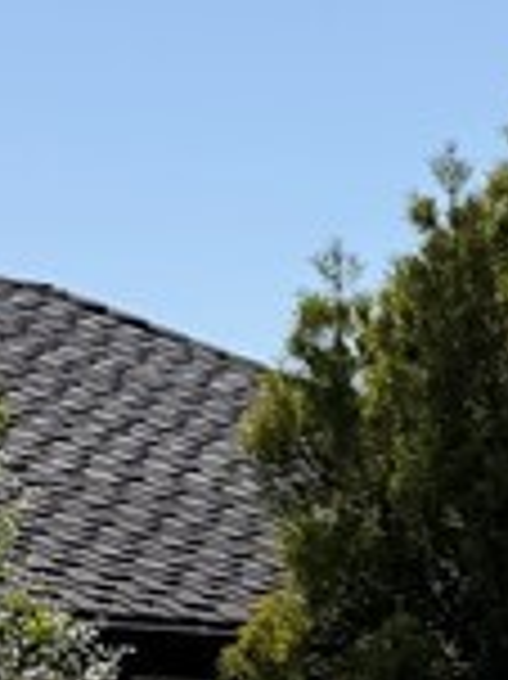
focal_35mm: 163
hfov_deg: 8.4
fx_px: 3194
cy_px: 1405
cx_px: 1209
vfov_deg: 10.9
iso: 80
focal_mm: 6.76
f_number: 1.78
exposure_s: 1/7353
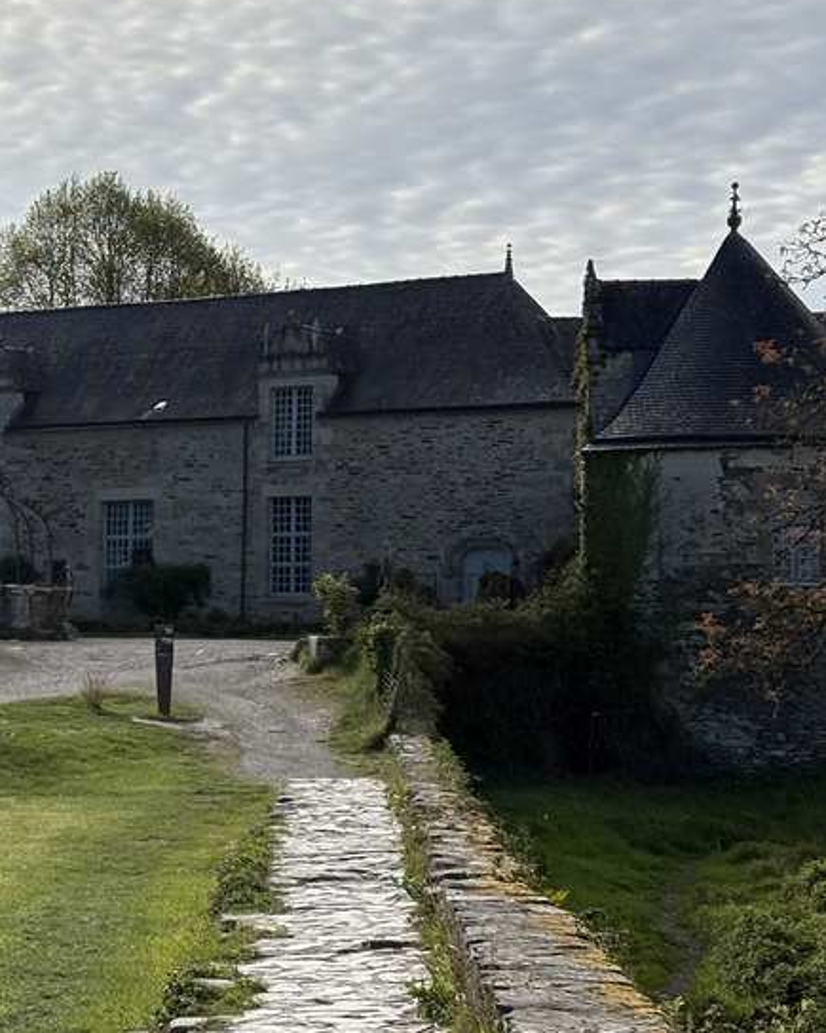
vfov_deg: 17.2
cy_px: 554
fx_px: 3423
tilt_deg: +2.4
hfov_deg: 13.3
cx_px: -262
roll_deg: -0.2
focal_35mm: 112
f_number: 1.6
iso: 40
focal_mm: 5.96
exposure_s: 1/4329
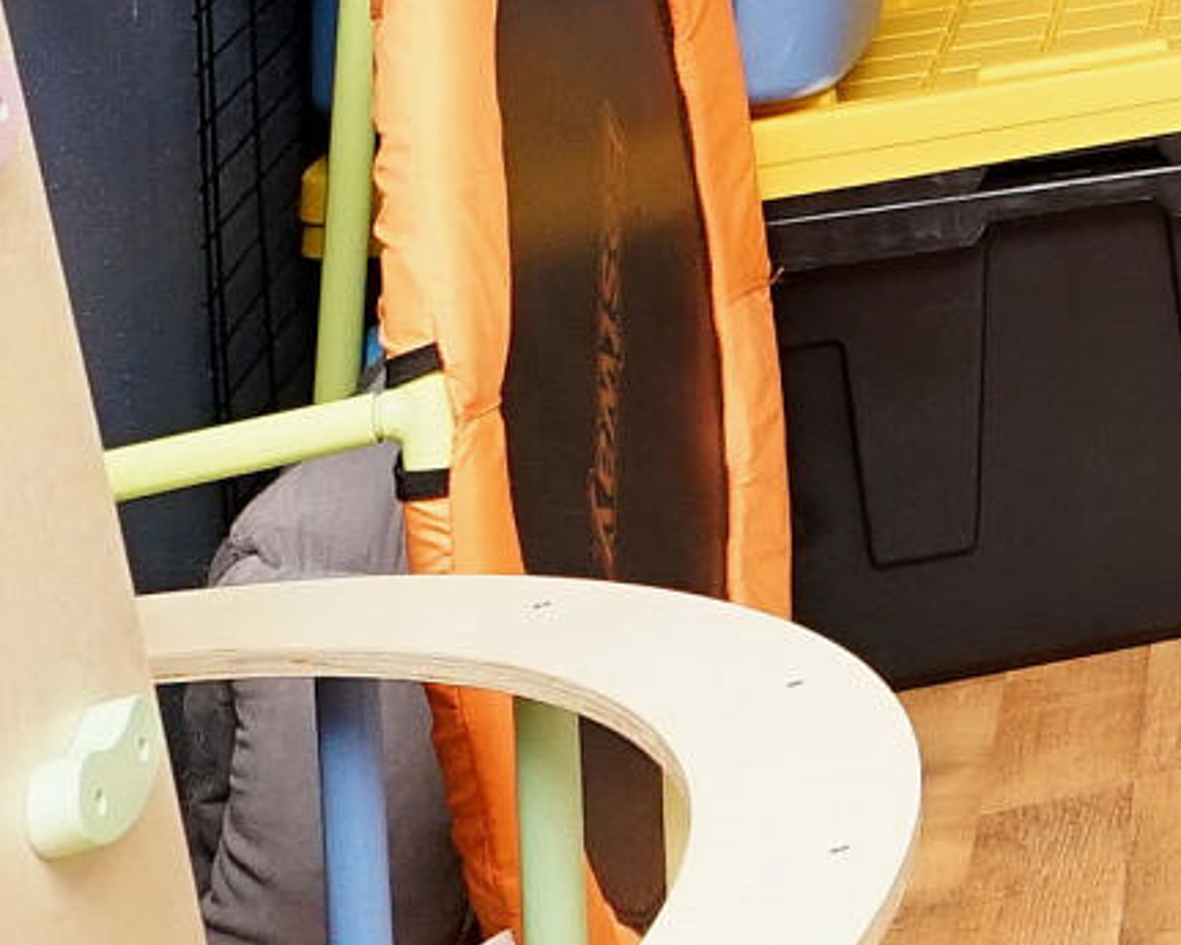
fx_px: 3426
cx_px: 3272
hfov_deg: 12.3
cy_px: -801
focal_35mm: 98
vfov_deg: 13.8
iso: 640
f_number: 4
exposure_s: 1/60
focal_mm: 10
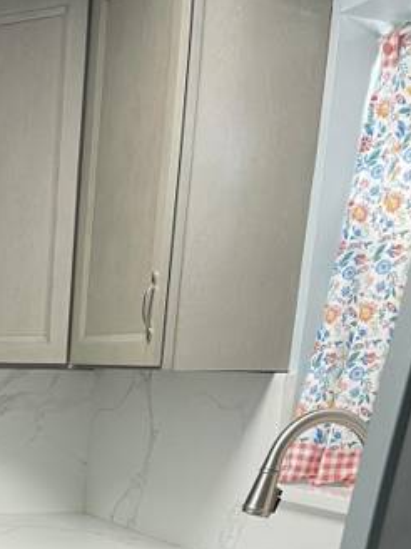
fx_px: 1029
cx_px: -114
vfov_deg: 26.2
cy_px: 680
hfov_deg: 20.7
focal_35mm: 65
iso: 80
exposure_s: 1/60
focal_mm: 5.1
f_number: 1.6
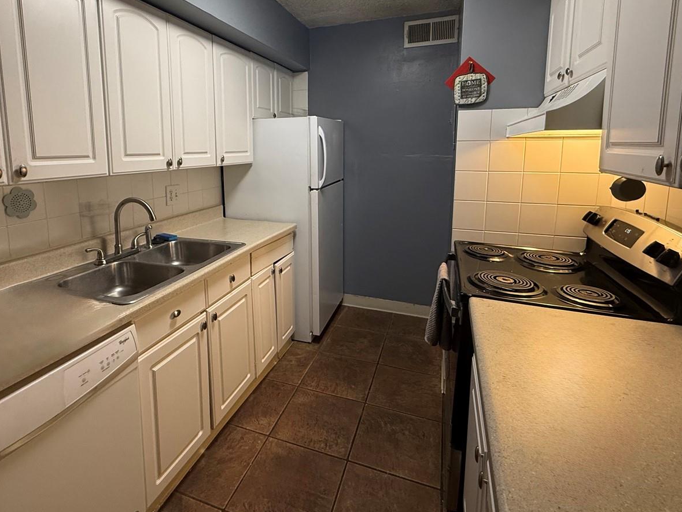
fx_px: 374
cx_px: 300
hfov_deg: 84.3
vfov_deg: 67.8
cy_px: 198
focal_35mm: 19
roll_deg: +0.7
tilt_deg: -7.7
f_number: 2.2
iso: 250
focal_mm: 2.22
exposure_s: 1/60
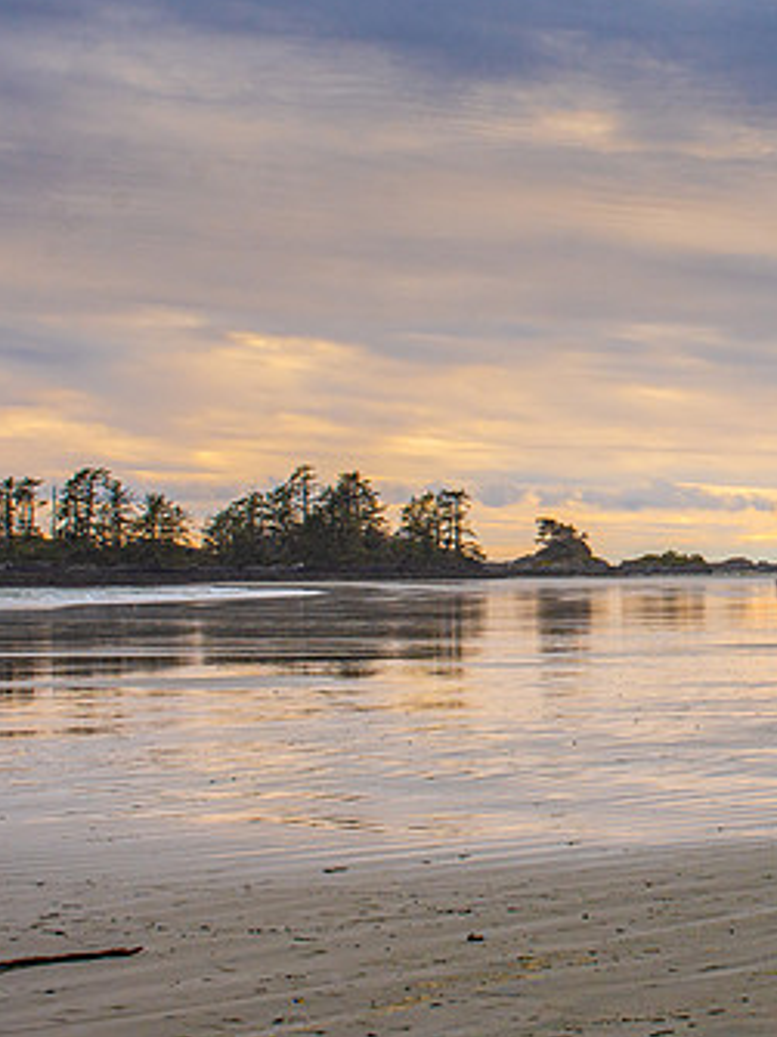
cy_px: 457
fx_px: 2935
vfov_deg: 20.0
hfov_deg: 14.8
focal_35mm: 98
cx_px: 811
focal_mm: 38
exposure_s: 1/100
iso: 400
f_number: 13
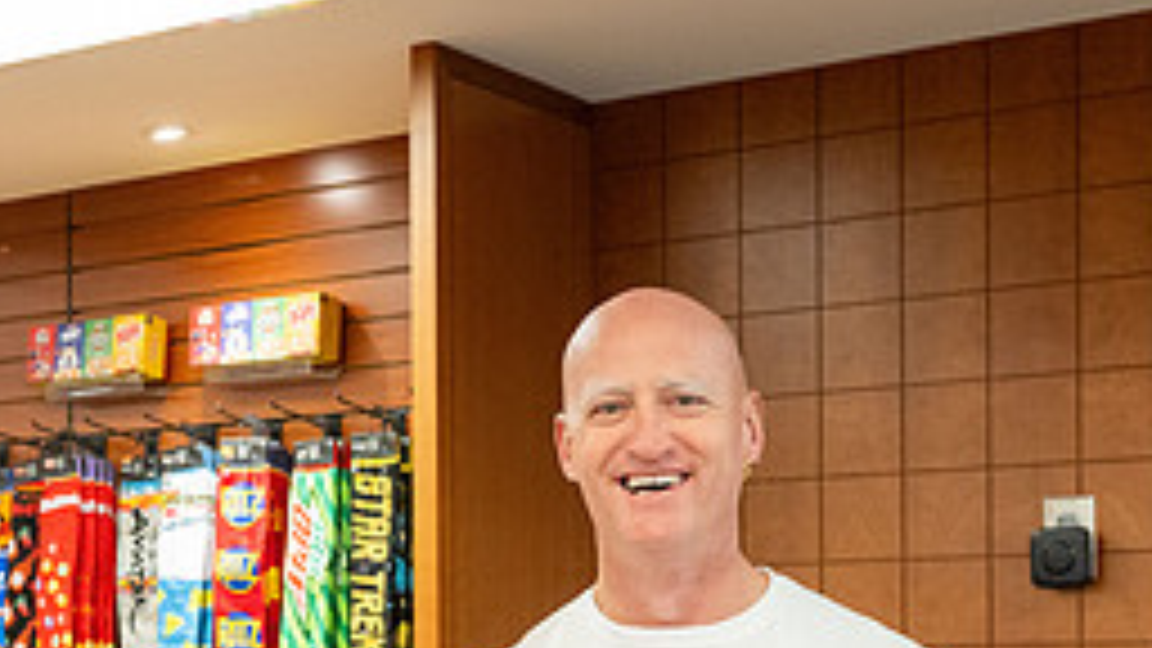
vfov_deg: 15.5
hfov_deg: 27.7
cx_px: 392
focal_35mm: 76
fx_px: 2322
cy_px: 682
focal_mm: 32
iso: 3200
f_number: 5.6
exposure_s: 1/125
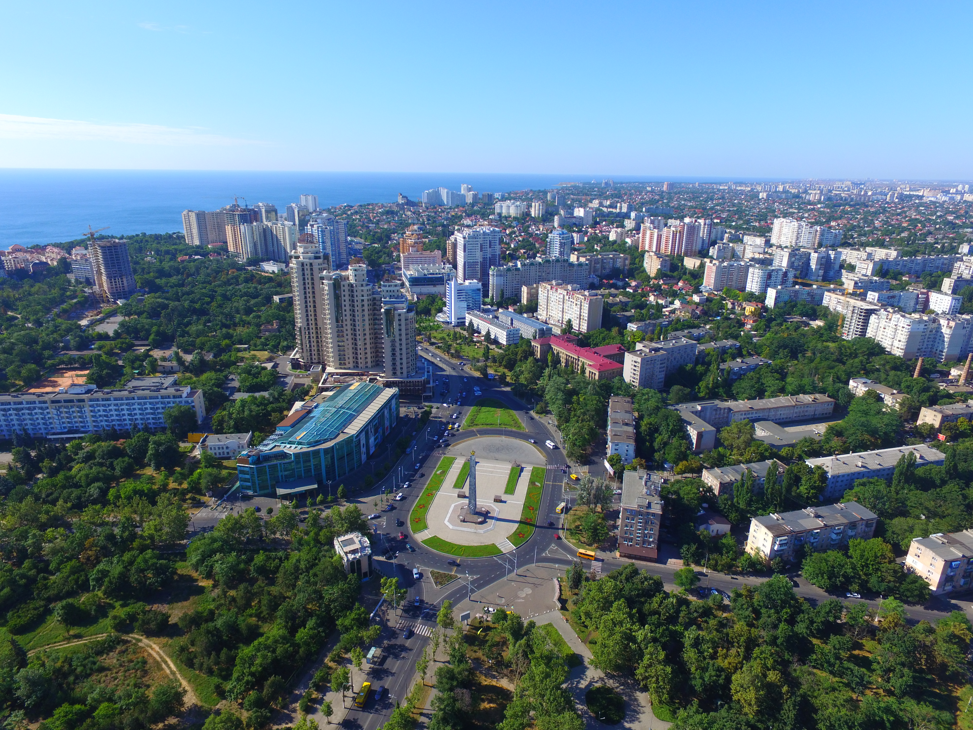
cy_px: 365
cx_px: 486
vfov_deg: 66.0
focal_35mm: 20
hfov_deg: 81.7
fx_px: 562
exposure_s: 1/799
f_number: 2.8
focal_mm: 3.61
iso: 100
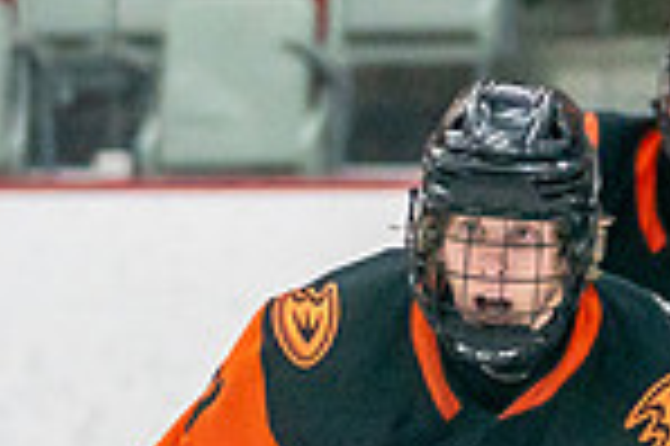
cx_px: 665
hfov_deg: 2.8
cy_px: 741
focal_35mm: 743
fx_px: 13813
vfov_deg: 1.8
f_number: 2.8
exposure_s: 1/1250
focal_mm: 128
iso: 3200
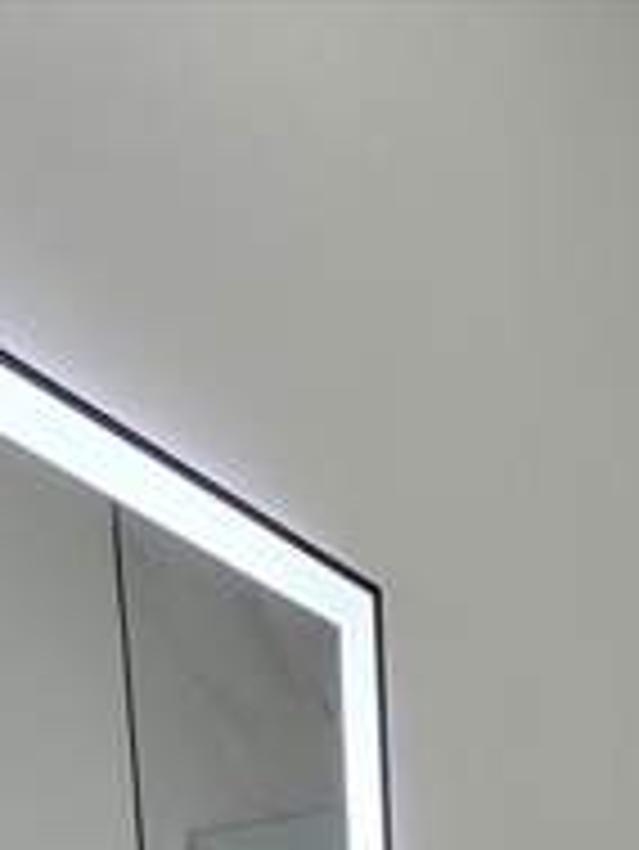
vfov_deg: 24.7
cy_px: 1430
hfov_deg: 28.2
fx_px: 1082
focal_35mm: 44
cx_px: 792
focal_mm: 2.2
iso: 100
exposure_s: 1/60
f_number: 2.2
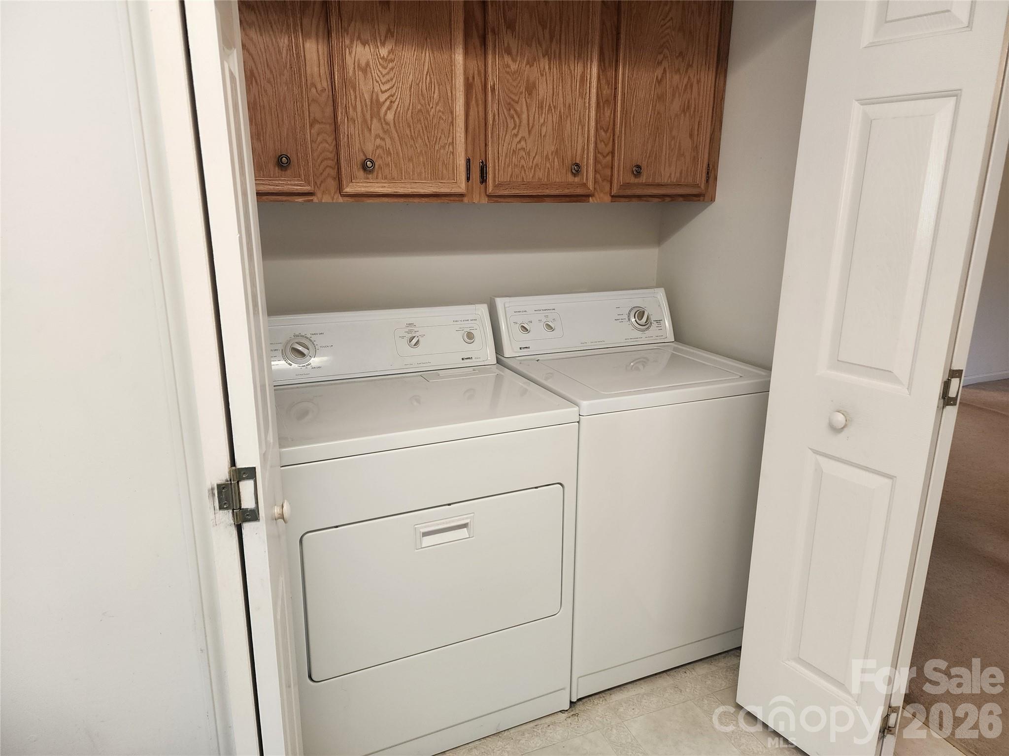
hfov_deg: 73.9
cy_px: 378
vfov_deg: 58.9
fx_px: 670
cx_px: 504
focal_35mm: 23
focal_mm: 6.4
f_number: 1.8
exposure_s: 1/120
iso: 125
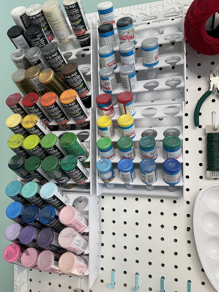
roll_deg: -0.1
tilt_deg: +2.5
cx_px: 110
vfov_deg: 67.3
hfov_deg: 53.1
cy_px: 146
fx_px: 219
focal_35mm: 26
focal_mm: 4.2
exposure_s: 1/60
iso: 100
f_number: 1.6
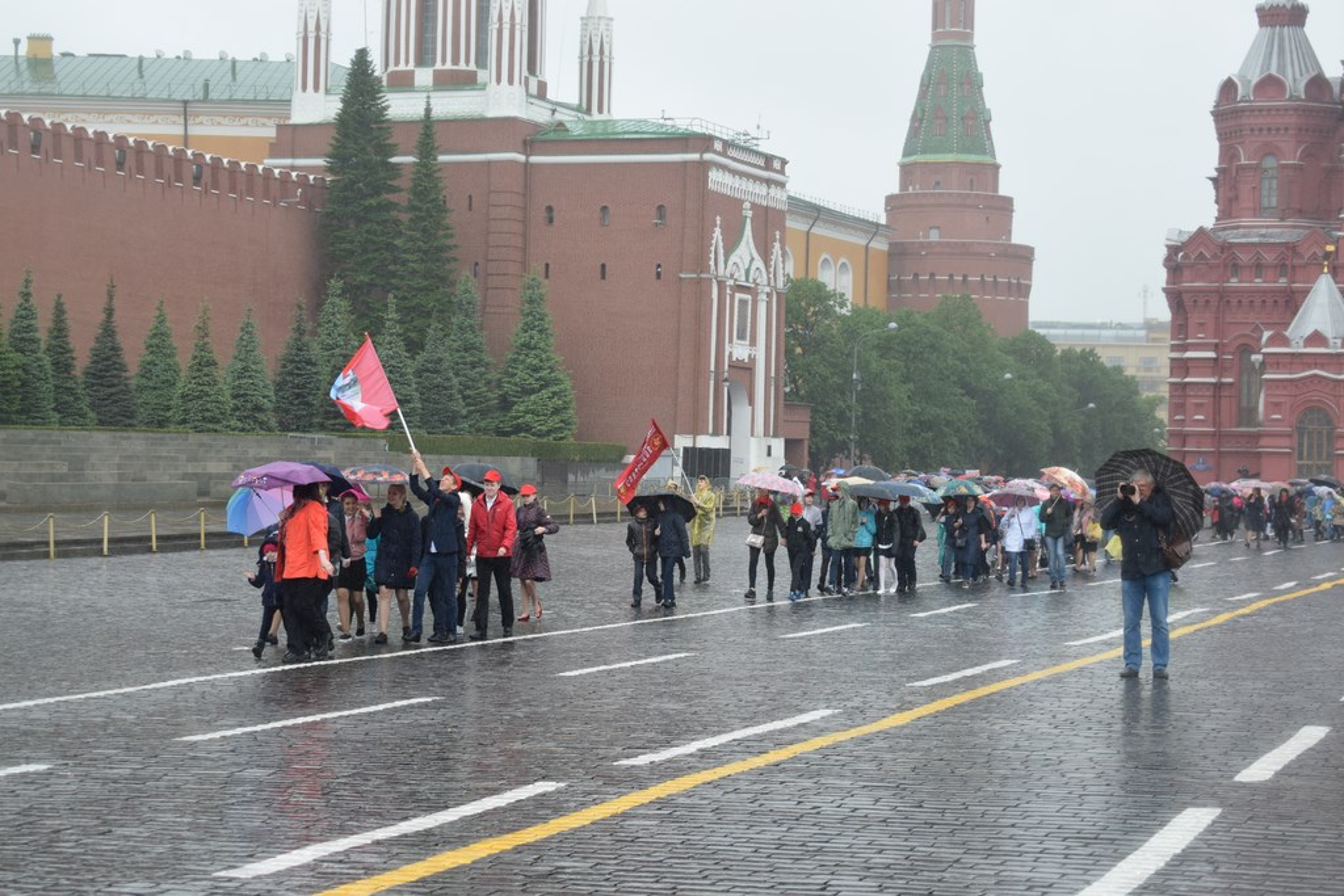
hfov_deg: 28.1
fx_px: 2688
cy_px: 448
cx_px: 672
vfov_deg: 18.9
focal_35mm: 72
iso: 400
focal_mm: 48
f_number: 7.1
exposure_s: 1/200
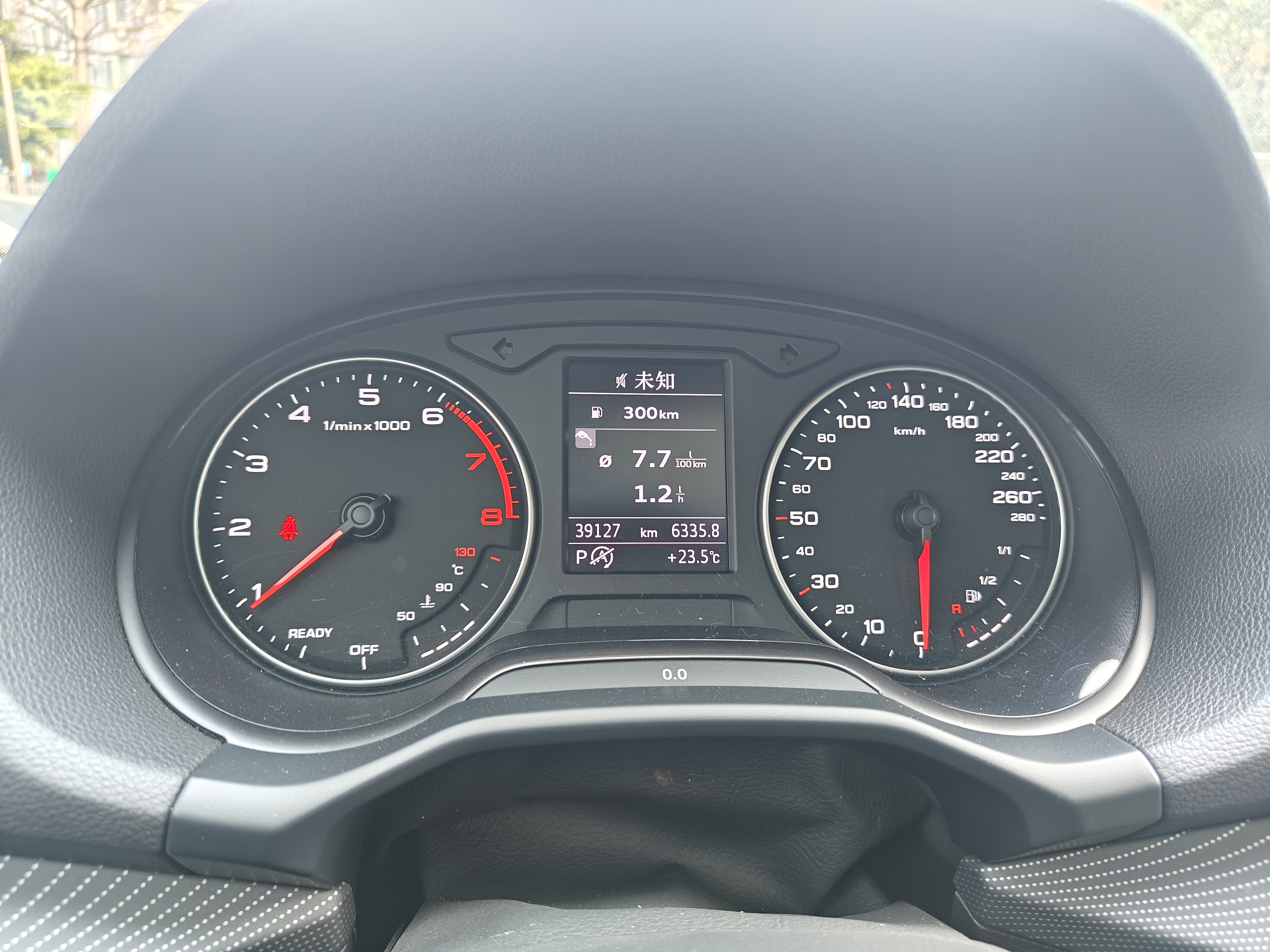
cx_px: 635
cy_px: 476
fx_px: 881
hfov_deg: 71.6
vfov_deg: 56.8
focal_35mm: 24
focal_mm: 5.59
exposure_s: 1/53
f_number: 1.8
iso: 64
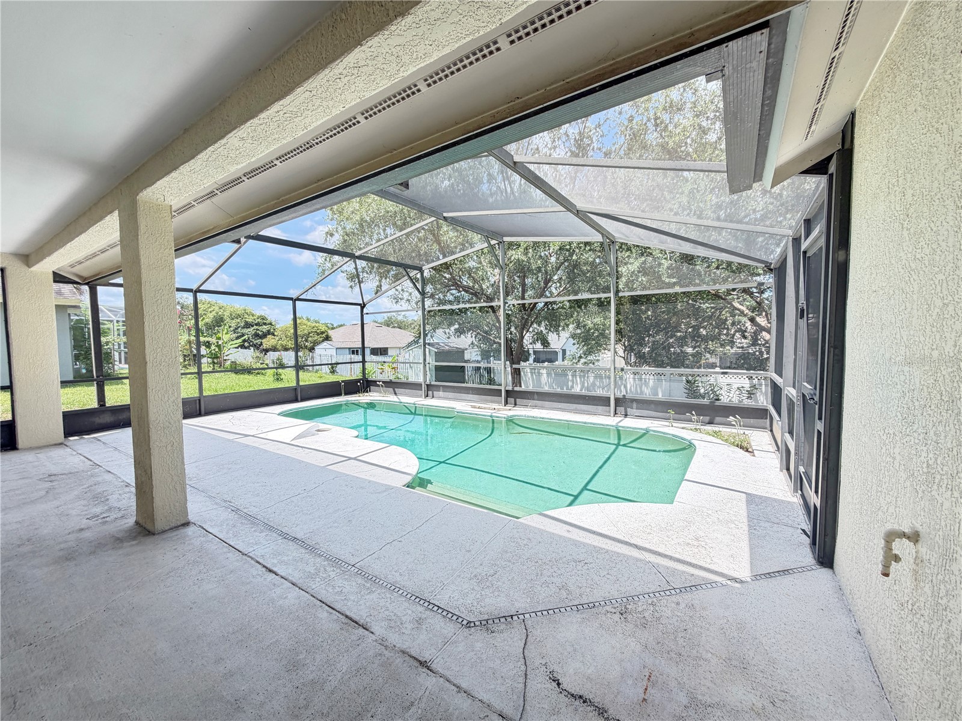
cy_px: 360
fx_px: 389
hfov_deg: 102.1
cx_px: 481
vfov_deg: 85.7
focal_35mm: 14
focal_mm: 2.22
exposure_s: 1/172
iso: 50
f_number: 2.2
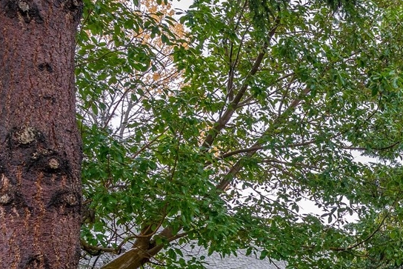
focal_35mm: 53
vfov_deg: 22.8
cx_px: 600
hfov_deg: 26.9
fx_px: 593
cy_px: 347
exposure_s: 1/20
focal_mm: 17
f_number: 6.7
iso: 1000
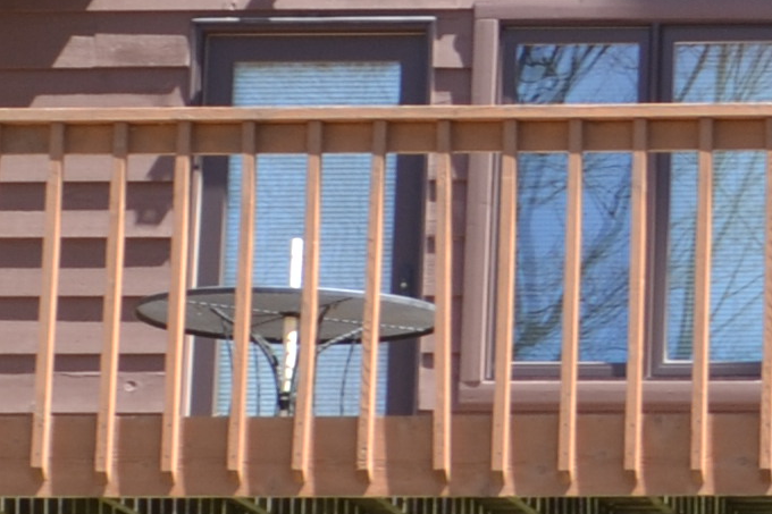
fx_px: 3923
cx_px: 1325
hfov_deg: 10.6
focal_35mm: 183
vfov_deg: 7.5
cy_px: 195
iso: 110
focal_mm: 18
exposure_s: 1/125
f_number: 5.6
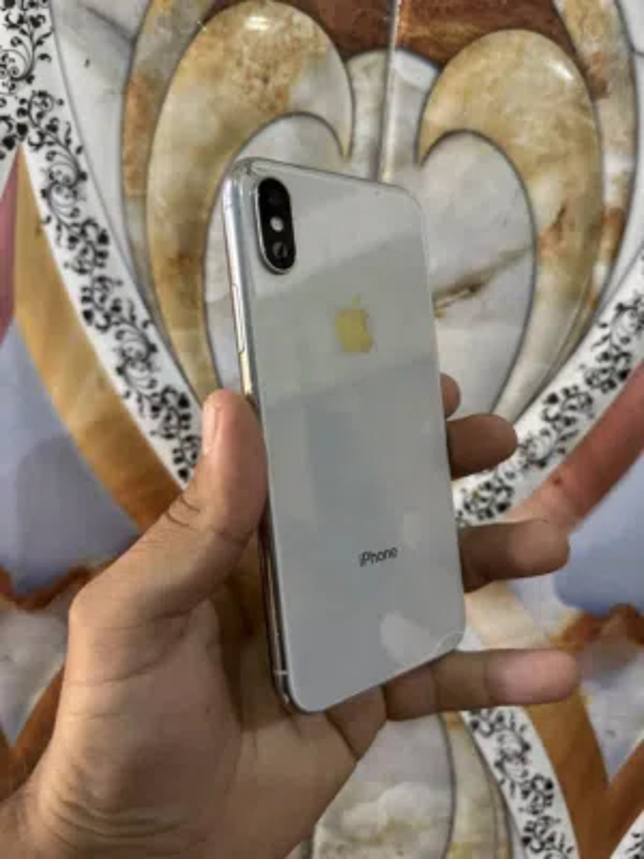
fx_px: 595
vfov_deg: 71.6
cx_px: 322
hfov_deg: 56.8
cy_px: 430
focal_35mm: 24
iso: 800
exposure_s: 1/51
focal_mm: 6.86
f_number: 1.78
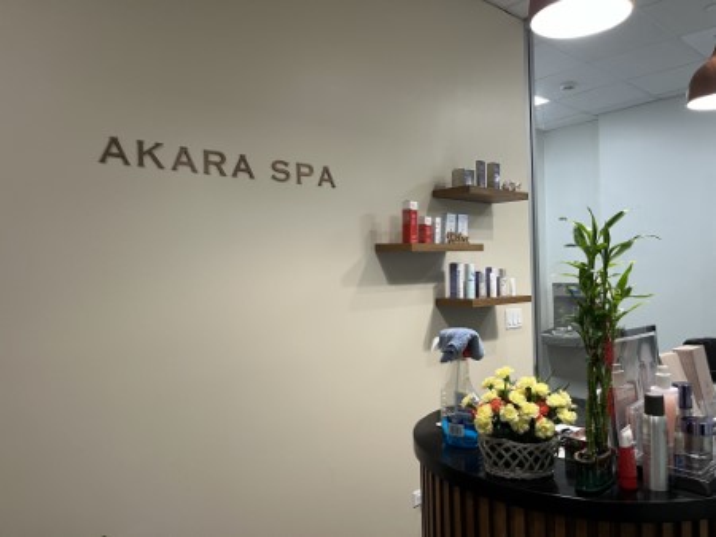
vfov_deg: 53.1
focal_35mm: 26
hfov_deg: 67.3
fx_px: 538
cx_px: 358
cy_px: 268
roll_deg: +0.6
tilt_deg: +1.4
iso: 80
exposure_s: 1/60
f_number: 1.6
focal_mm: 5.1
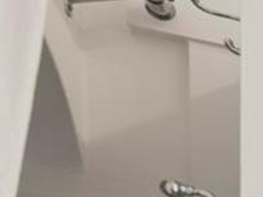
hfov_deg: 8.1
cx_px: 1060
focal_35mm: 120
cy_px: 543
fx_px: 912
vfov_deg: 10.0
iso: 400
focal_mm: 15
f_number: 8
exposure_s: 1/20
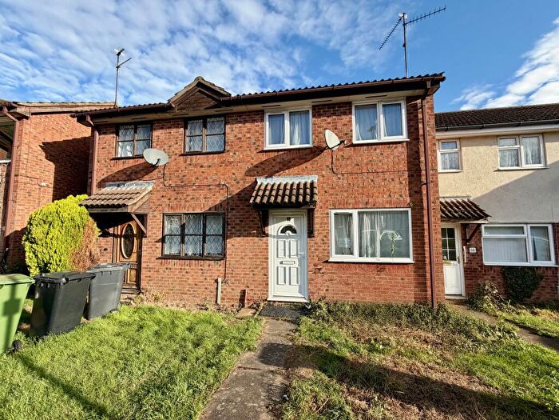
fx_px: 226
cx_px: 280
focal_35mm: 14
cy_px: 210
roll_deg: +0.7
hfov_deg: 102.1
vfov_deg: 85.7
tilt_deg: +3.0
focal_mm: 2.22
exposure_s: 1/559
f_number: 2.2
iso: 40
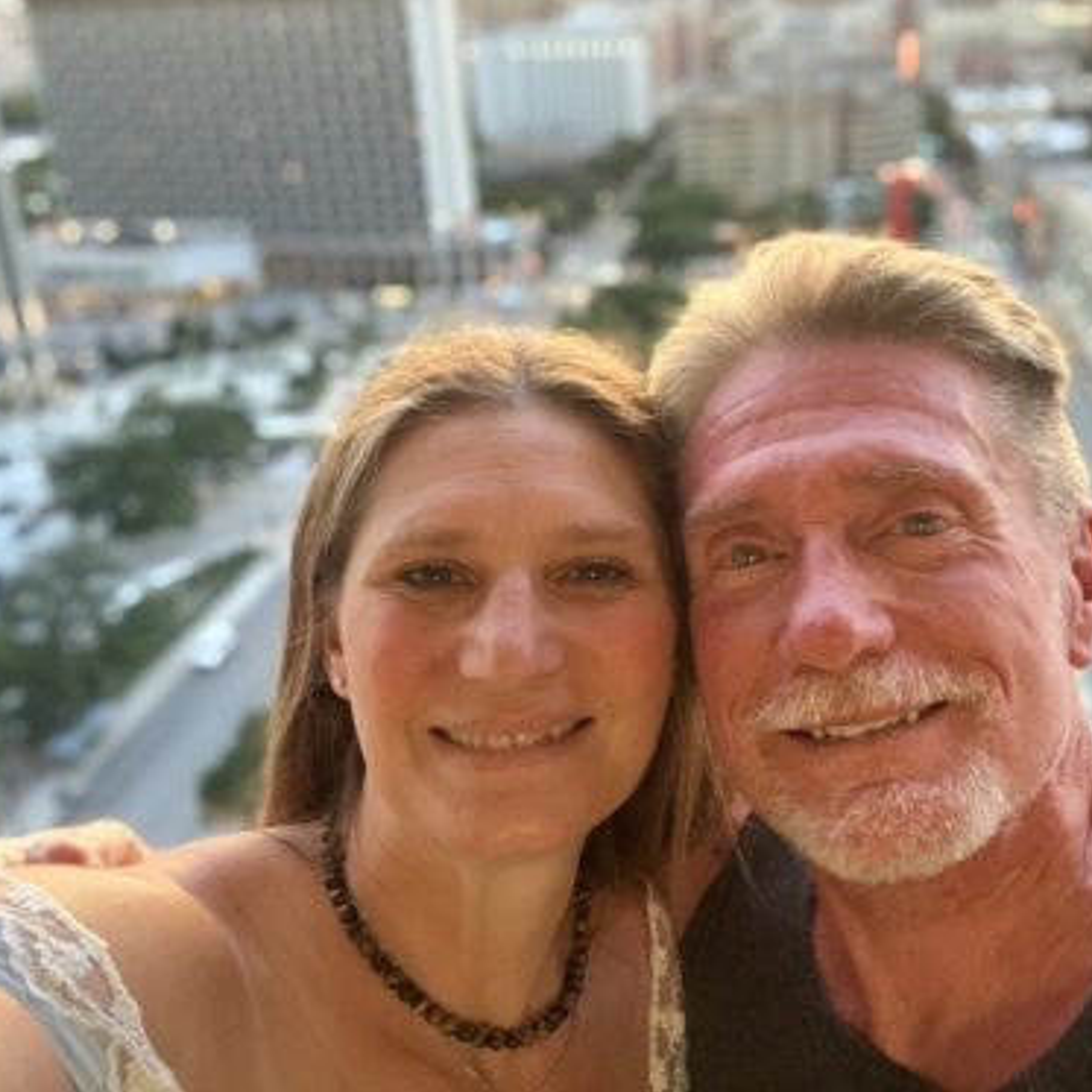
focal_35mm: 38
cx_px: 667
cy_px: 545
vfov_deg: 43.9
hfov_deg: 43.6
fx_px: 1356
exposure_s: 1/40
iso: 320
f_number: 2.2
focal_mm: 2.87
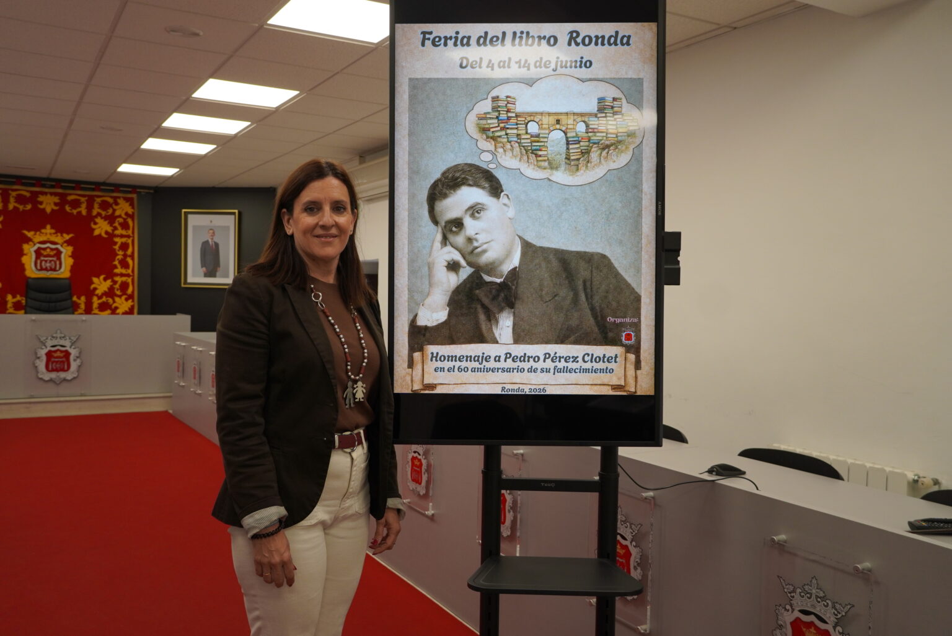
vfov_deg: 41.8
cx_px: 476
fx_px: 833
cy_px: 318
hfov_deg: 59.5
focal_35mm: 32
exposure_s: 1/160
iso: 640
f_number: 4
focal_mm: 21
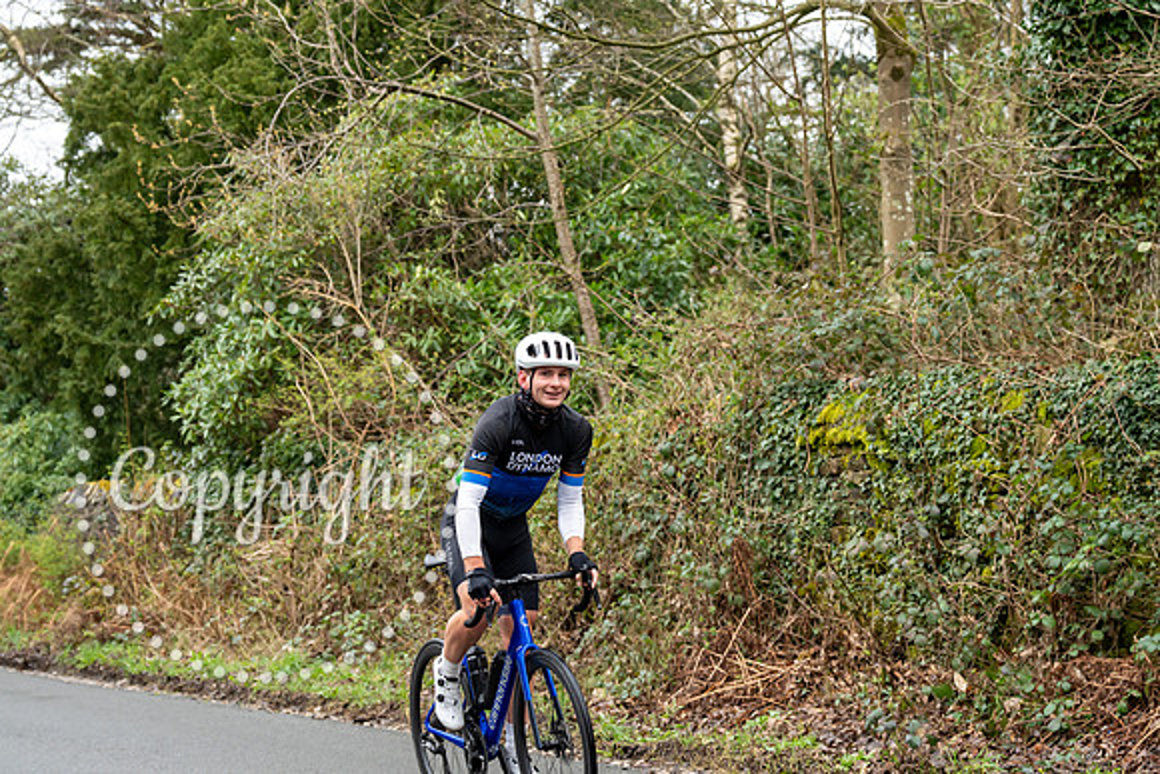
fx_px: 2256
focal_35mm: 70
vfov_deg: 19.5
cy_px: 387
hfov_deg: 28.8
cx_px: 580
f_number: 4
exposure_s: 1/1000
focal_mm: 70
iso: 1600
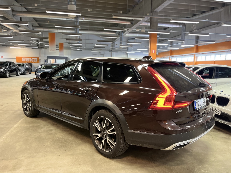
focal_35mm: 27
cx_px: 117
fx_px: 180
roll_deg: -1.3
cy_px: 89
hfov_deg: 65.3
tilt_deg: -8.0
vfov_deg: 51.3
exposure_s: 1/50
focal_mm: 5.1
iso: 200
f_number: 1.6
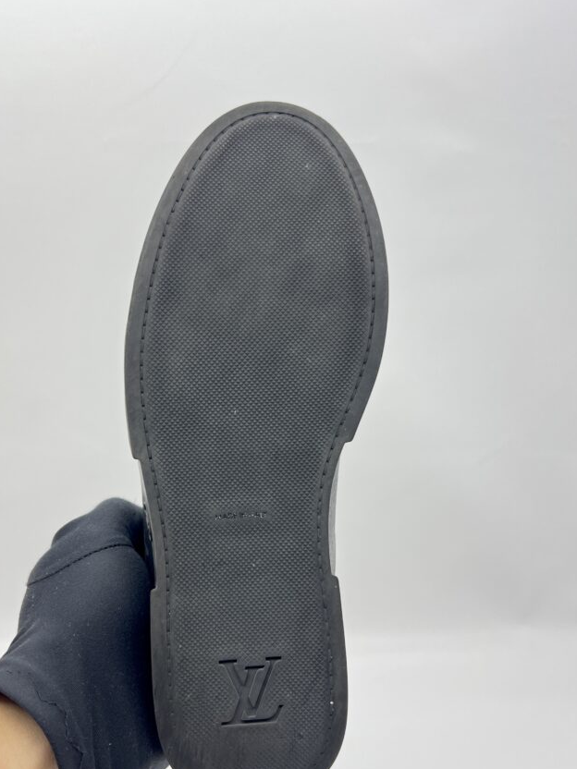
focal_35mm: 32
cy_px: 441
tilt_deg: -17.4
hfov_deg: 44.0
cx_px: 242
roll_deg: +0.4
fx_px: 711
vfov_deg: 56.6
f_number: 1.5
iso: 40
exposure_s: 1/100
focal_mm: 5.7
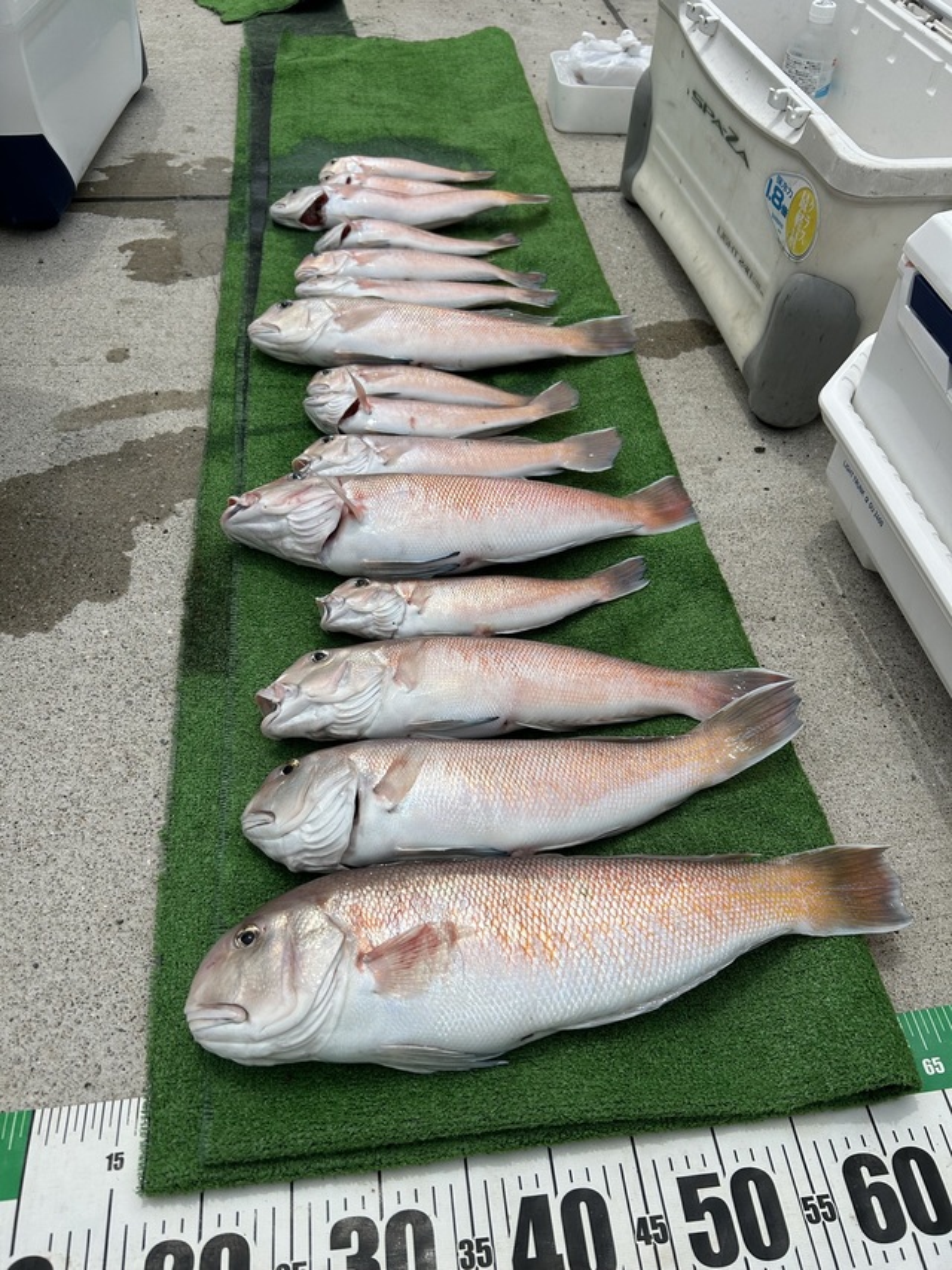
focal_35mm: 26
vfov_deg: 67.3
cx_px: 476
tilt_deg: -48.8
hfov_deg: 53.0
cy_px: 635
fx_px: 954
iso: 50
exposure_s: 1/8696
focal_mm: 5.7
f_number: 1.5
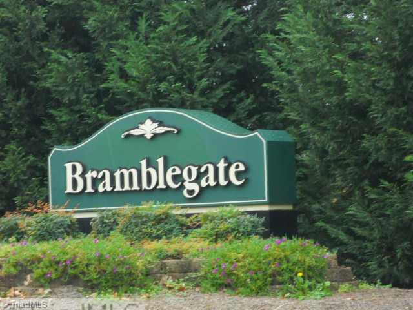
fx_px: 1670
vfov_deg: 10.6
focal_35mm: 140
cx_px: 206
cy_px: 155
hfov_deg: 14.1
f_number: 6.6
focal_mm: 25
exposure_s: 1/60
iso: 400
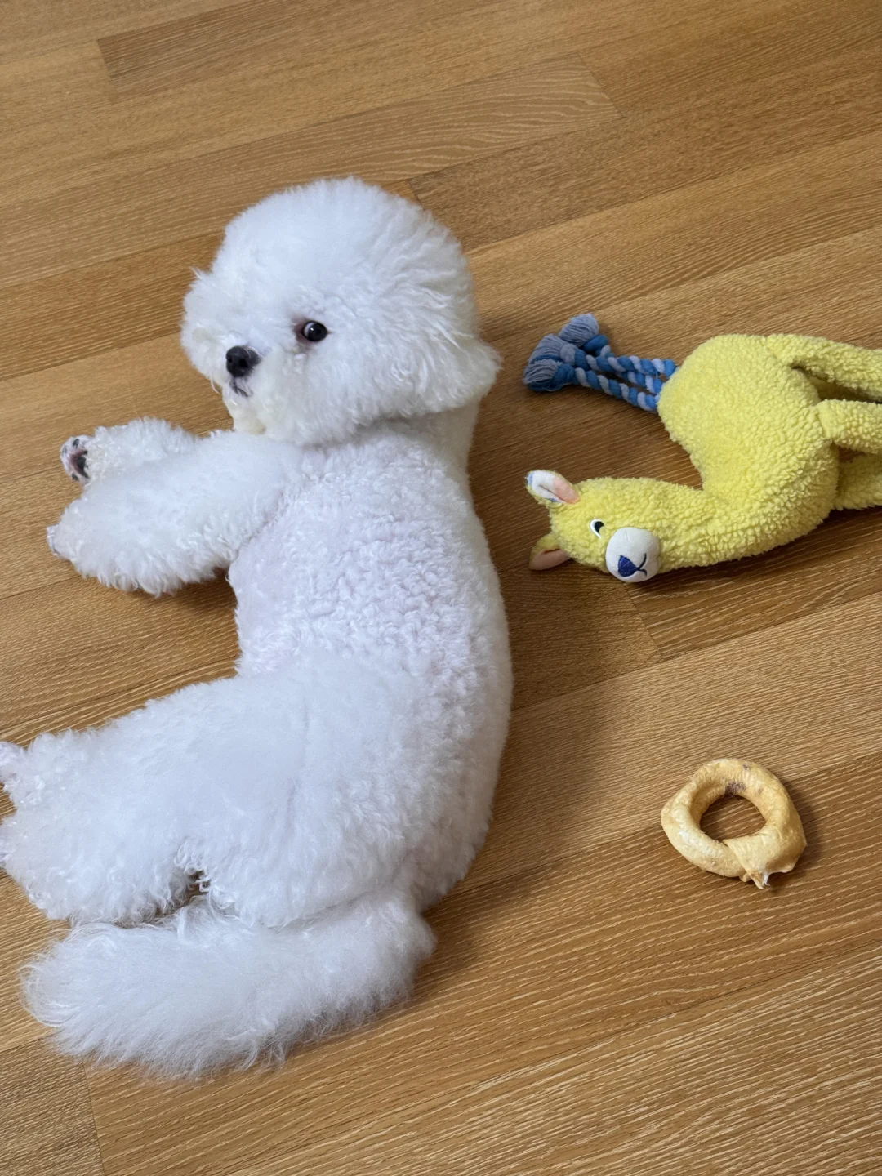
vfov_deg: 39.7
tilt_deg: -48.1
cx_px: 441
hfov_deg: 30.3
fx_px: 1631
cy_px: 588
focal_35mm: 48
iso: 125
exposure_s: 1/60
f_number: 1.78
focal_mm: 6.76
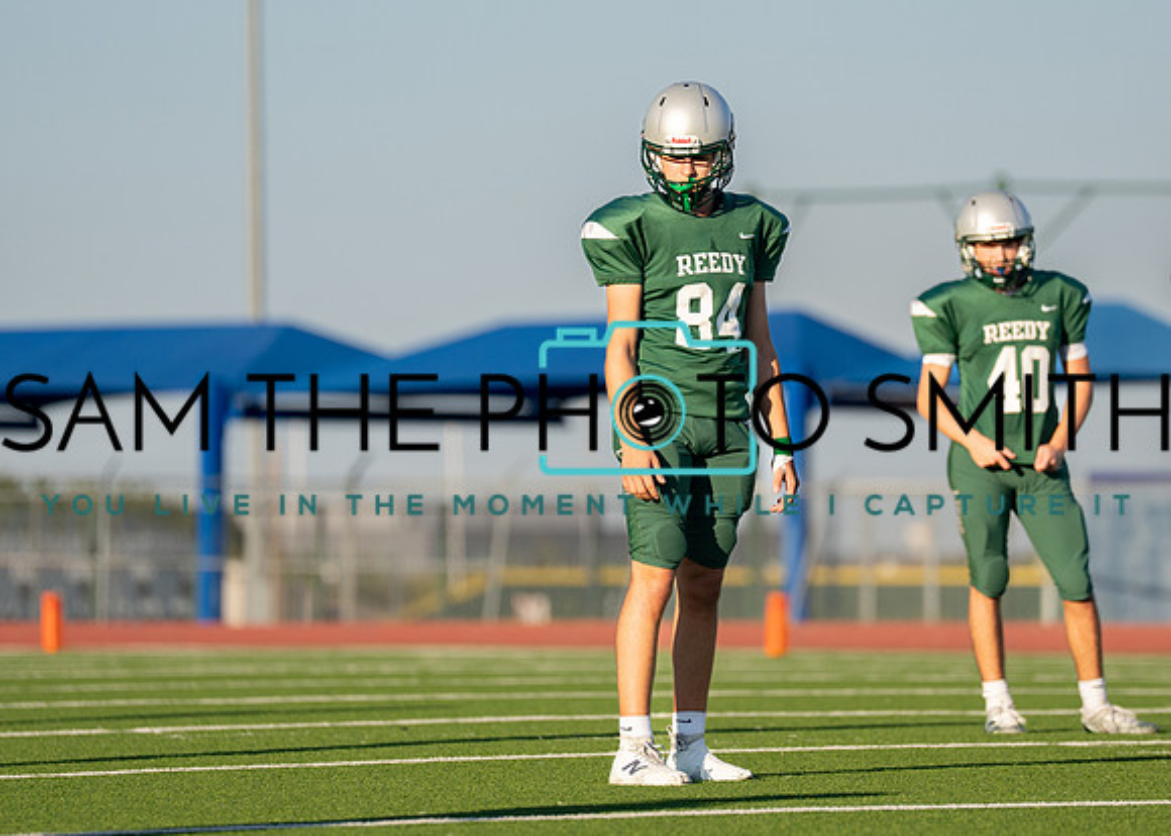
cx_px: 694
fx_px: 10669
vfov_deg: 4.5
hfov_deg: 6.3
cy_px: 347
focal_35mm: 321
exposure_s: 1/4000
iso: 200
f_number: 2.8
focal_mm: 200
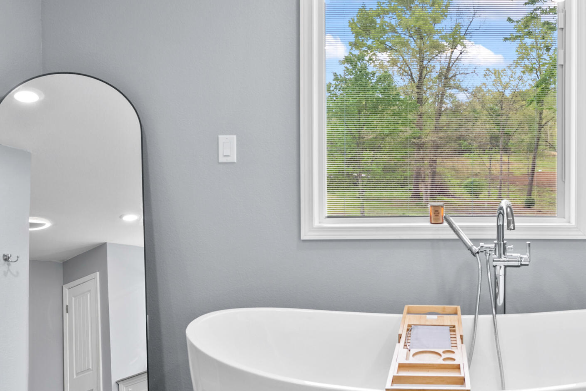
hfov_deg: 55.5
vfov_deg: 41.0
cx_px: 448
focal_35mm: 32
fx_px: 521
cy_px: 164
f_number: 6.3
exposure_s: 1/5
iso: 250
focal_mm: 15
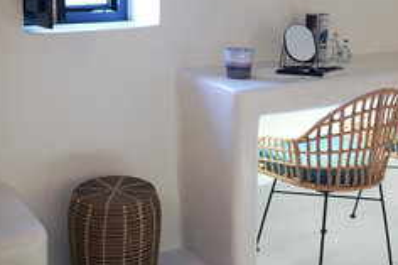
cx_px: 231
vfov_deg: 23.4
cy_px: 54
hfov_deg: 35.0
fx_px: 630
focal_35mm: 57
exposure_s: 1/160
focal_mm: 35
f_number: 1.8
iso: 1250
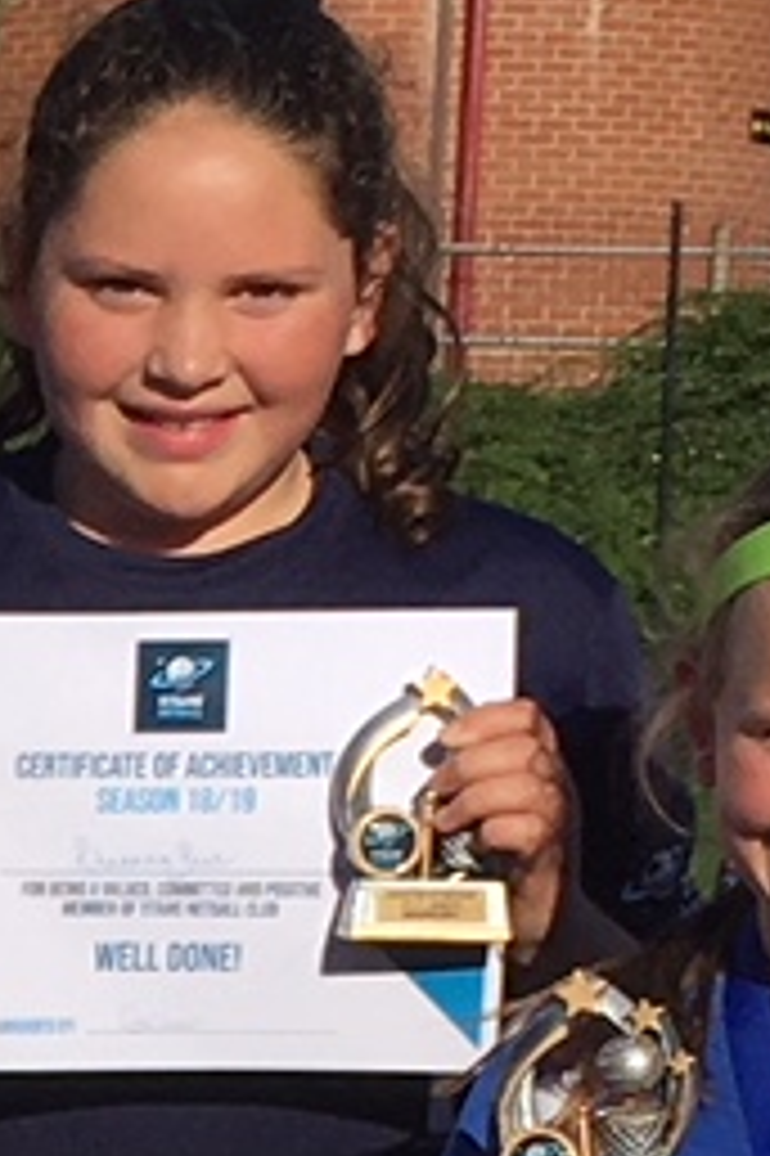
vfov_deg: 8.5
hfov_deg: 5.5
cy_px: 1840
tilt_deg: -8.7
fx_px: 7613
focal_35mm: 237
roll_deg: -1.1
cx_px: -1247
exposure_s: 1/2564
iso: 25
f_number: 2.2
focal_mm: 4.15
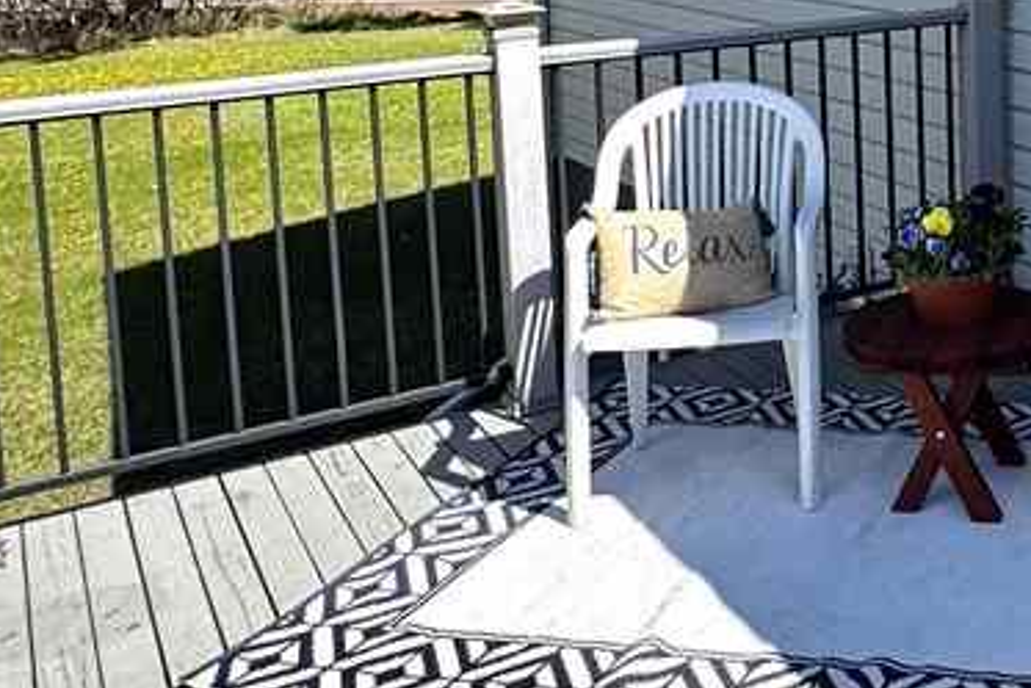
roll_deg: +0.6
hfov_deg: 34.4
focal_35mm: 50
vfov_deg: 25.6
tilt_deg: -5.1
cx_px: 1125
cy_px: -14
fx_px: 1432
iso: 50
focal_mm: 2.22
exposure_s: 1/693
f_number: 2.2
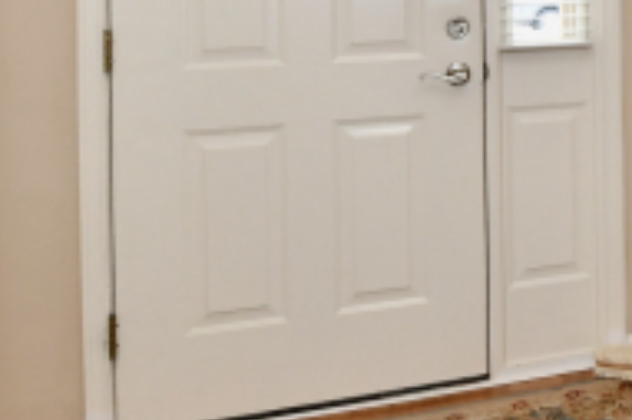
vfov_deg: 23.5
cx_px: 867
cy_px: -3
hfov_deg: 28.3
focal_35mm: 55
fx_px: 965
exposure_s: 1/60
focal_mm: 14
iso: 640
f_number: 6.3
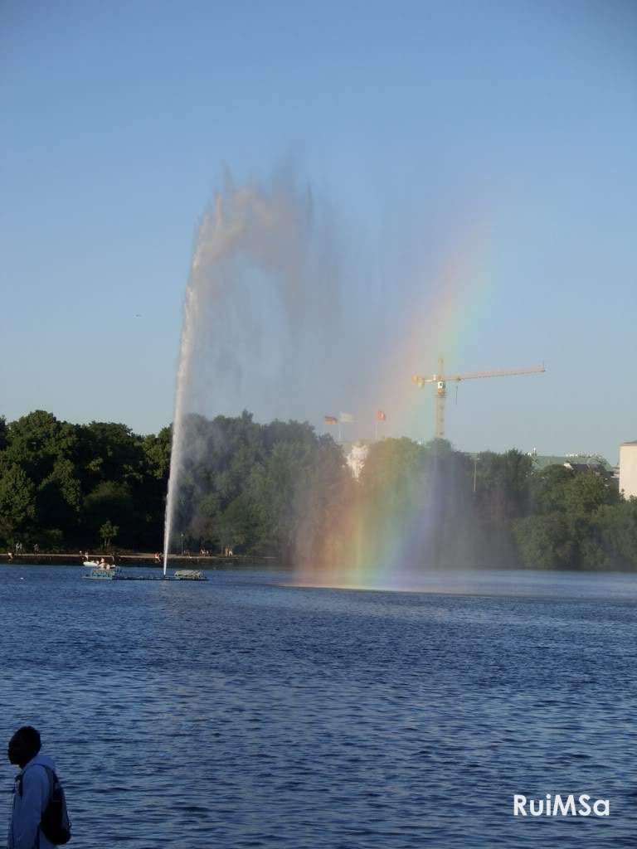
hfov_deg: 11.2
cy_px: 424
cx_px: 318
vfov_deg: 14.9
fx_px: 3239
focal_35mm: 132
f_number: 6.2
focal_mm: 28.4
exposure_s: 1/500
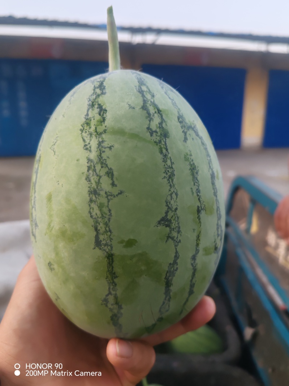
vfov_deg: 65.3
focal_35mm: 27
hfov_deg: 51.3
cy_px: 193
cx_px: 144
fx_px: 301
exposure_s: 1/100
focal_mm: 6.12
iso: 125
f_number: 1.9
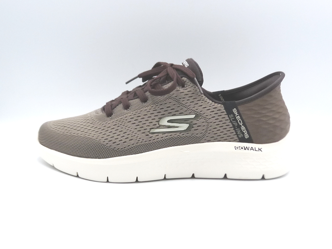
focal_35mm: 52
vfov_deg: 28.0
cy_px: 124
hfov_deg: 36.8
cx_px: 166
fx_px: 499
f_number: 4
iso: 100
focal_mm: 5.3
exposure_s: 1/250
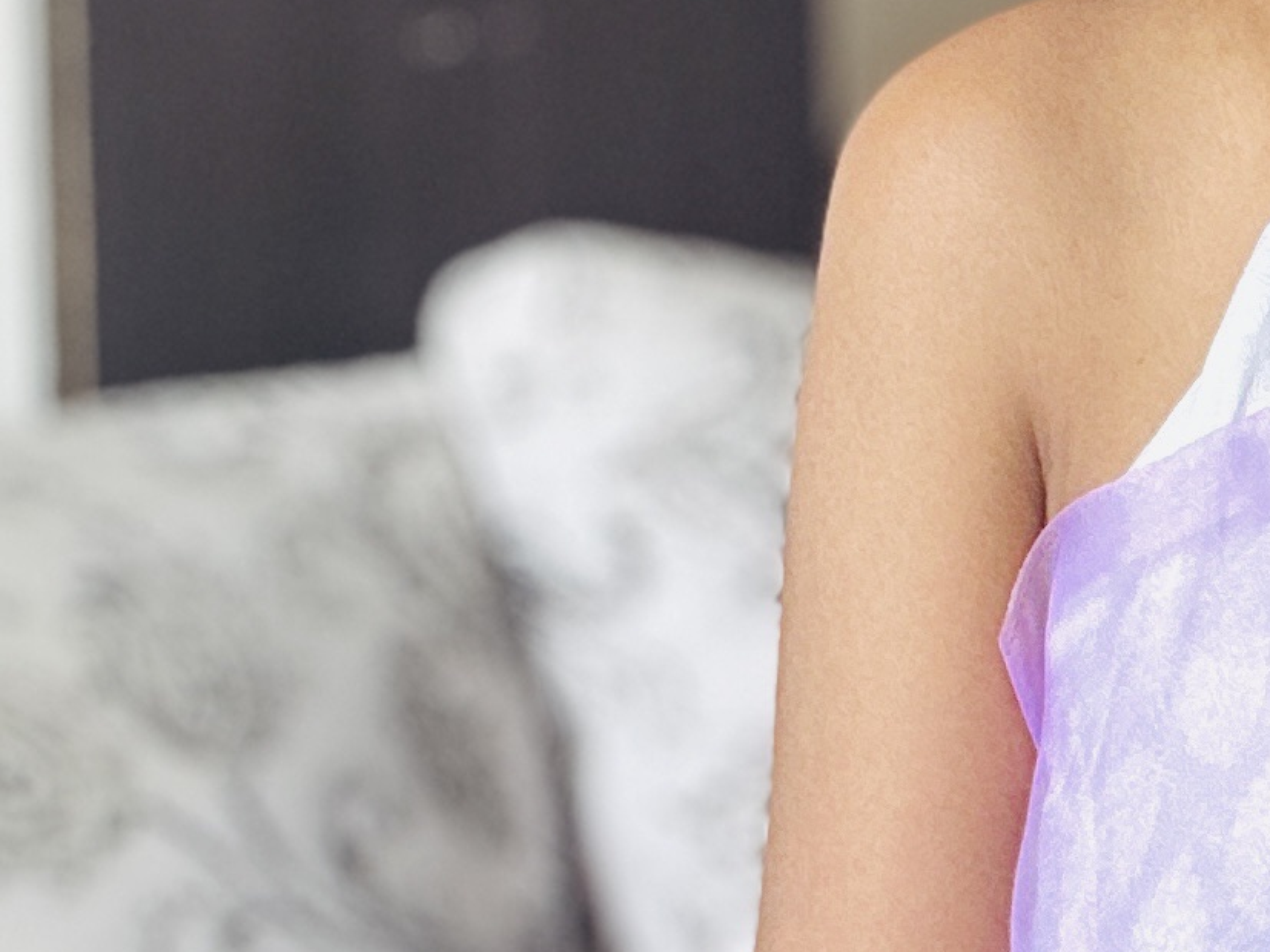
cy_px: 416
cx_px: 1511
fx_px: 4108
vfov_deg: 13.2
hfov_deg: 16.8
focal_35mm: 112
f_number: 1.9
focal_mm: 2.69
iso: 80
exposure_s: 1/100
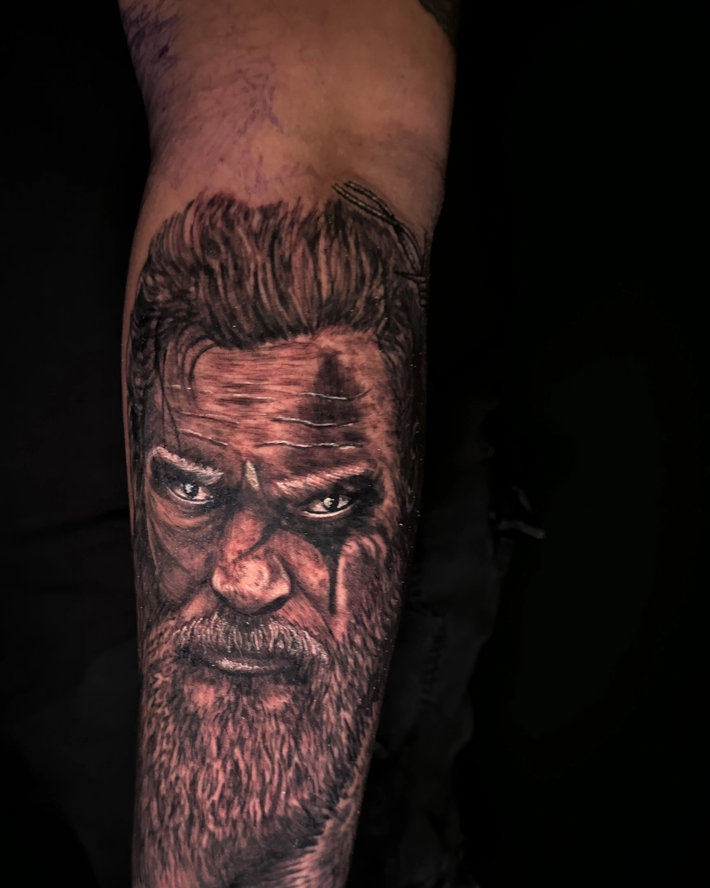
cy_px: 543
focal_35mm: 32
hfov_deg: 45.8
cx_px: 333
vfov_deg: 55.2
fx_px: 841
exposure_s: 1/25
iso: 1000
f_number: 1.78
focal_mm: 6.86
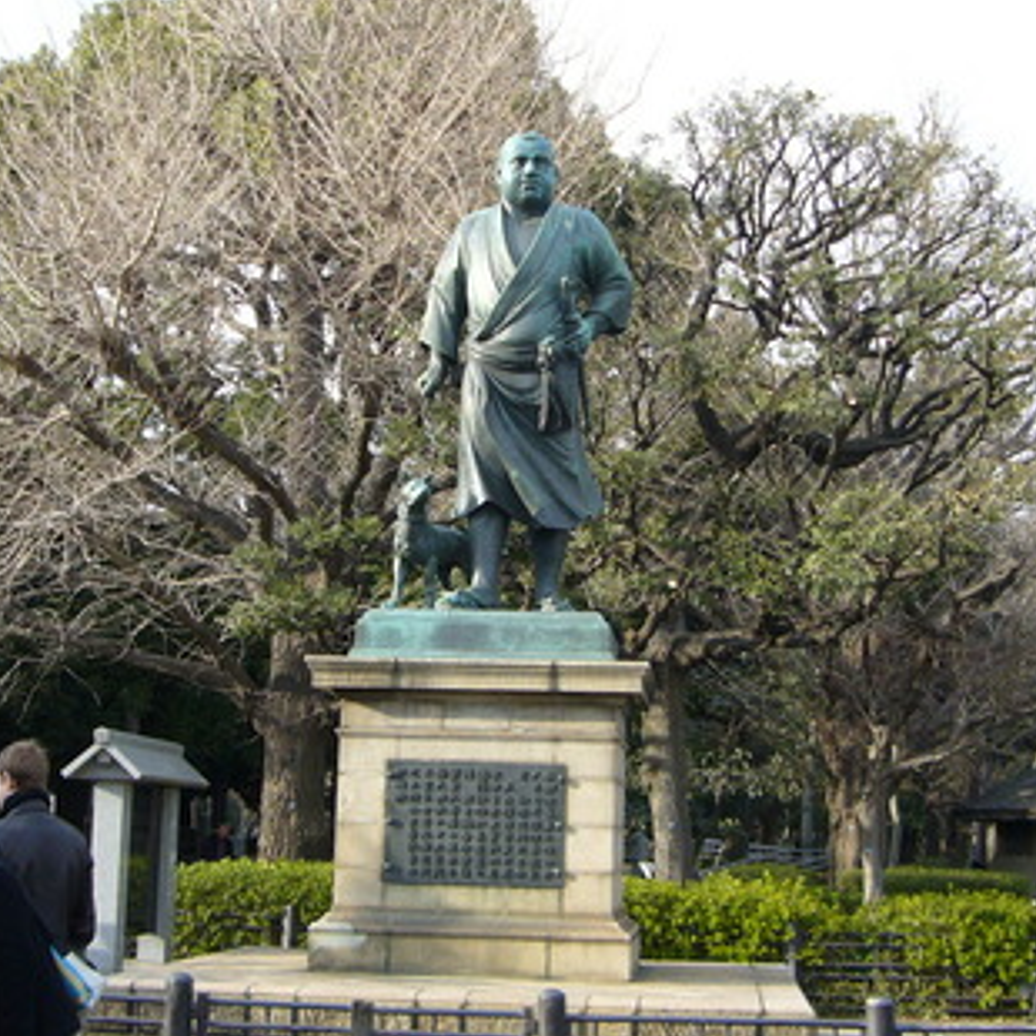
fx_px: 1862
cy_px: 523
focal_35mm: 55
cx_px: 518
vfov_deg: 31.1
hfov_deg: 31.1
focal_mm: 5.4
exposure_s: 1/320
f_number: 3
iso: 80
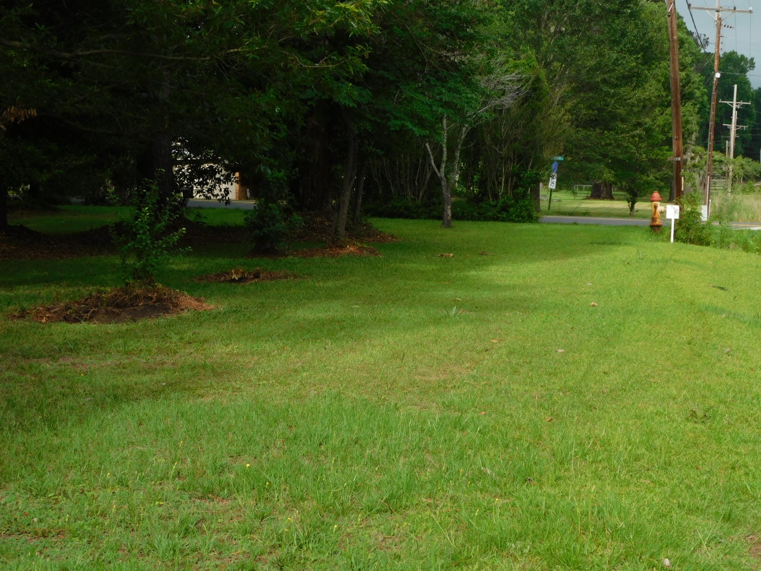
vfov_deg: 20.7
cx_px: 380
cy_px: 286
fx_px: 1561
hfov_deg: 27.4
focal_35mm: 71
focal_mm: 12.6
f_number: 4.3
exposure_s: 1/400
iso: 125
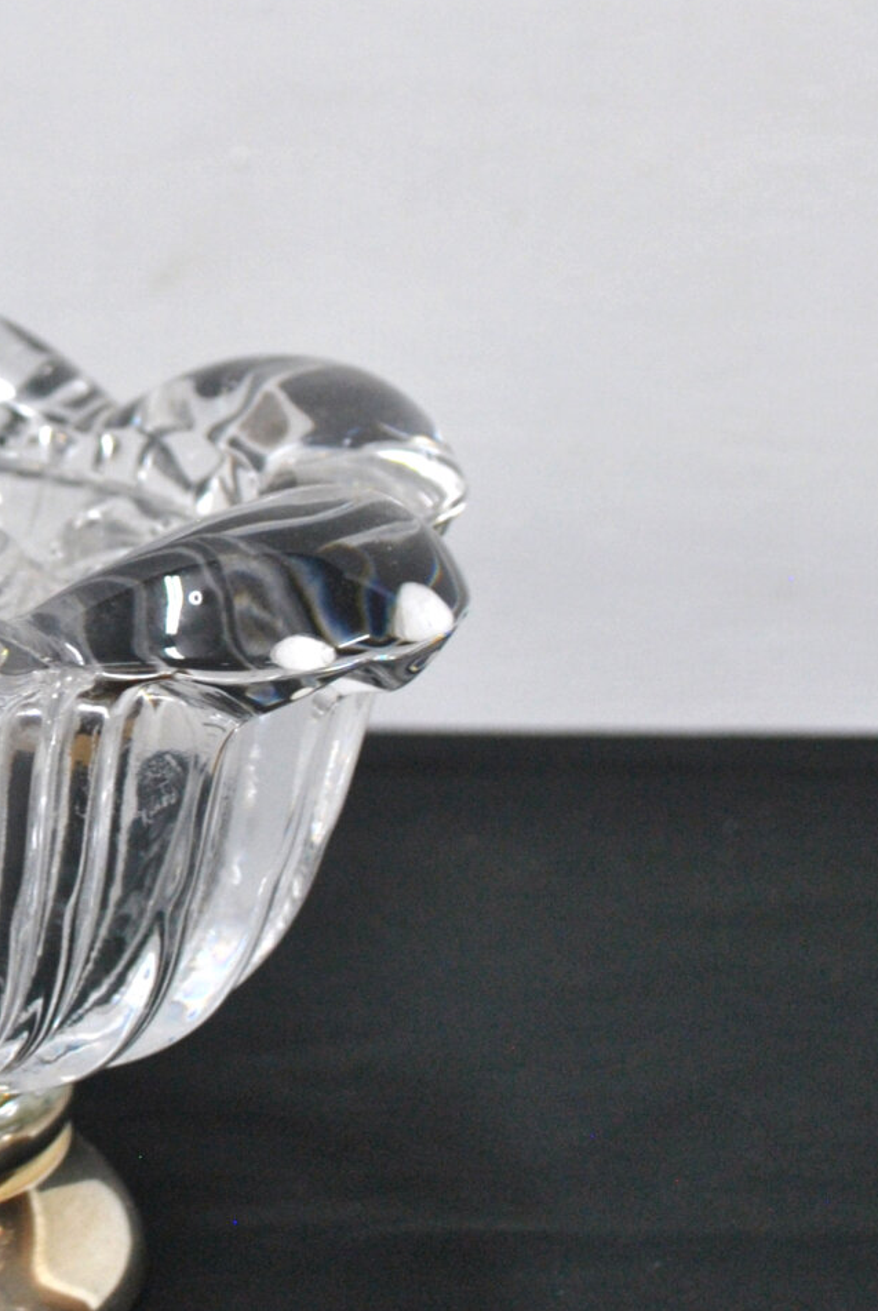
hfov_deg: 12.7
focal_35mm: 105
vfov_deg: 19.3
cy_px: 376
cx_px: -225
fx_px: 3828
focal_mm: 26
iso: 400
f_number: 4.2
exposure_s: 1/30
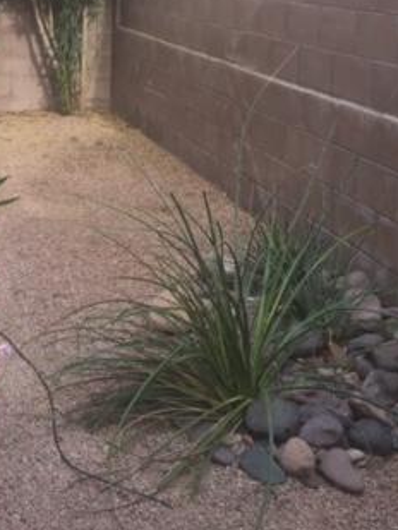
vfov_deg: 31.5
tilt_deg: -11.4
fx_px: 919
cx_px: 34
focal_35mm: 60
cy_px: 125
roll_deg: -1.2
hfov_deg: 23.7
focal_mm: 4.15
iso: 32
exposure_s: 1/311
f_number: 2.2
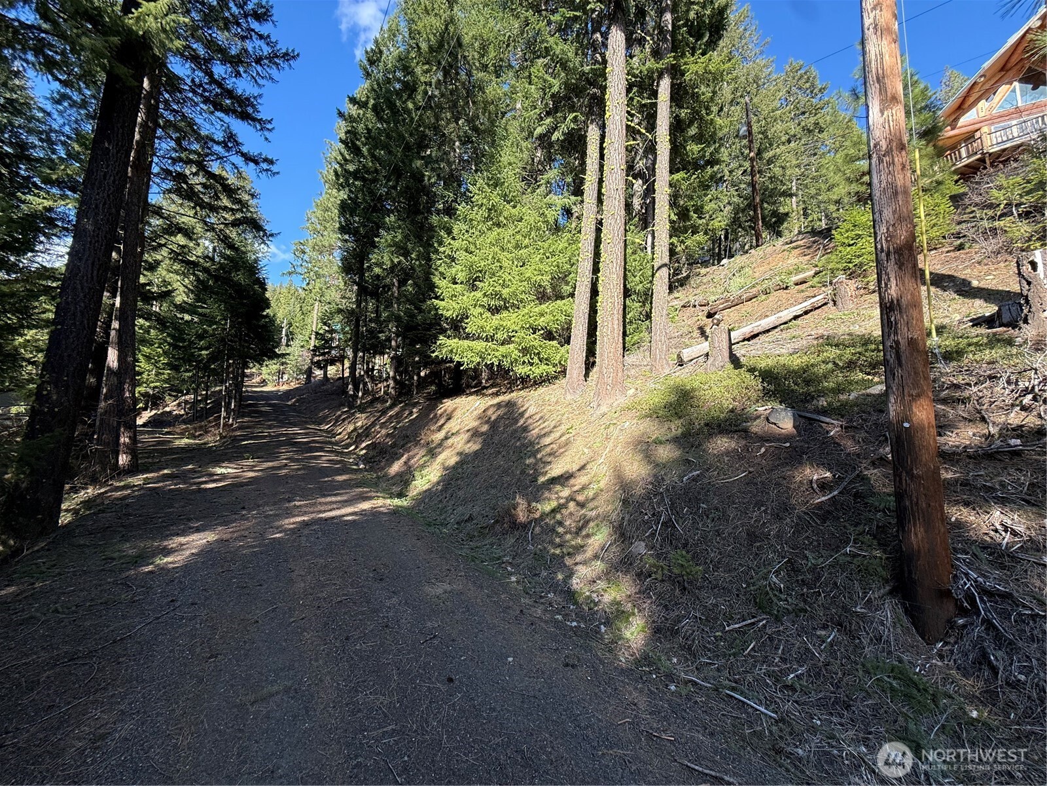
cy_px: 393
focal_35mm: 14
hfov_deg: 102.1
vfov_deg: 85.7
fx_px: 423
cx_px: 524
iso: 50
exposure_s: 1/439
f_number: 2.2
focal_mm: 2.22
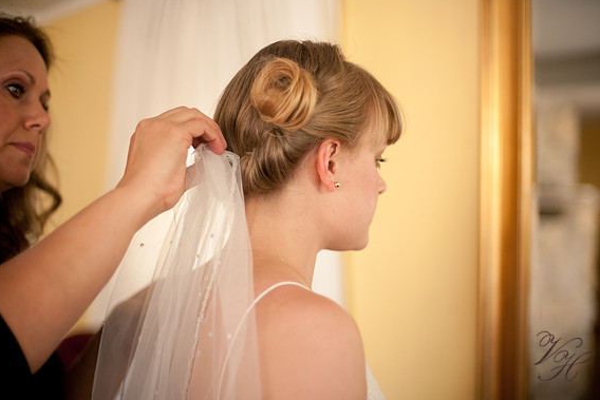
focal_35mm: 51
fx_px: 850
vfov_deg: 26.5
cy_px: 198
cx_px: 299
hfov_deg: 38.9
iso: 200
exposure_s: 1/100
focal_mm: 50
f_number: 1.4
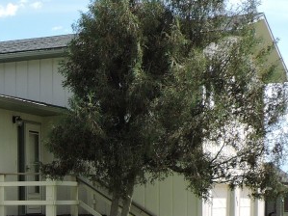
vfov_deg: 12.8
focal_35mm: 113
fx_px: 940
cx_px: -102
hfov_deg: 16.3
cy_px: 261
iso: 100
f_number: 3.2
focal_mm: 5.9
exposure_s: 1/800
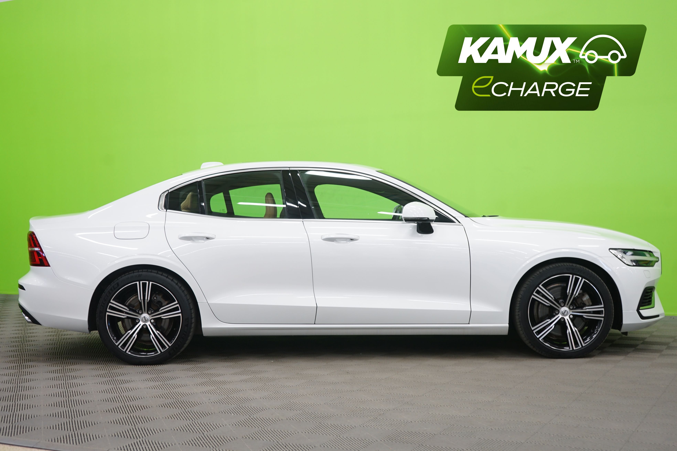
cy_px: 226
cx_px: 338
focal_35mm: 46
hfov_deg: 42.7
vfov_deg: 29.2
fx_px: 865
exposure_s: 1/8
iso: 400
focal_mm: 46
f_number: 4.5
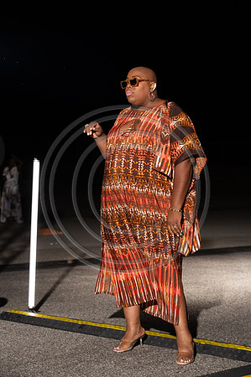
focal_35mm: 90
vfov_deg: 22.6
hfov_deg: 15.2
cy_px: 188
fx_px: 943
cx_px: 126
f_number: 6.3
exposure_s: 1/200
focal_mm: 90
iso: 1000
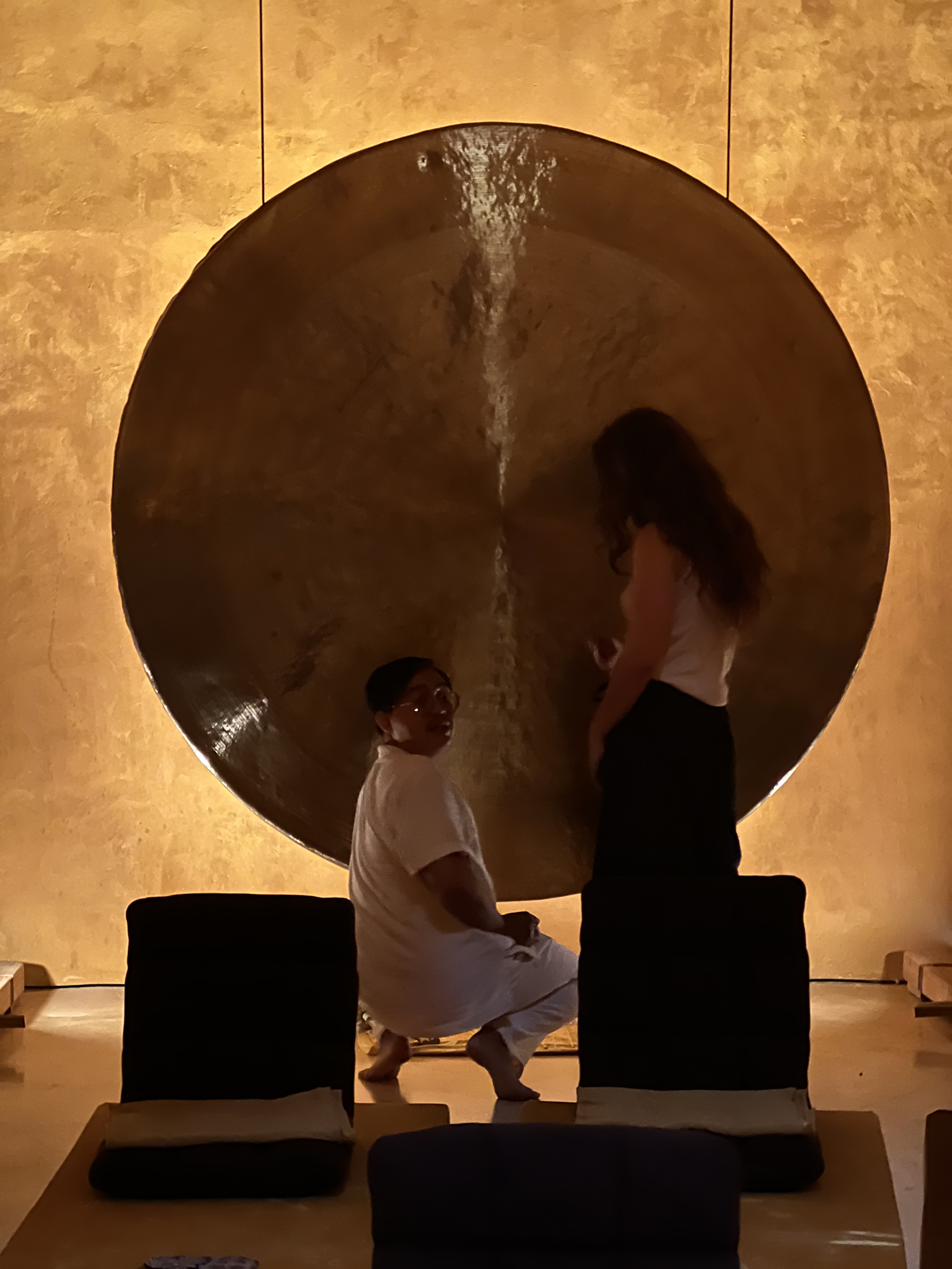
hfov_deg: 19.1
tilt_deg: -2.5
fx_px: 2824
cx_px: 476
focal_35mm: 77
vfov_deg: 25.3
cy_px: 634
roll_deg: +0.6
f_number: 2.8
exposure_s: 1/12
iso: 1600
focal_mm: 9
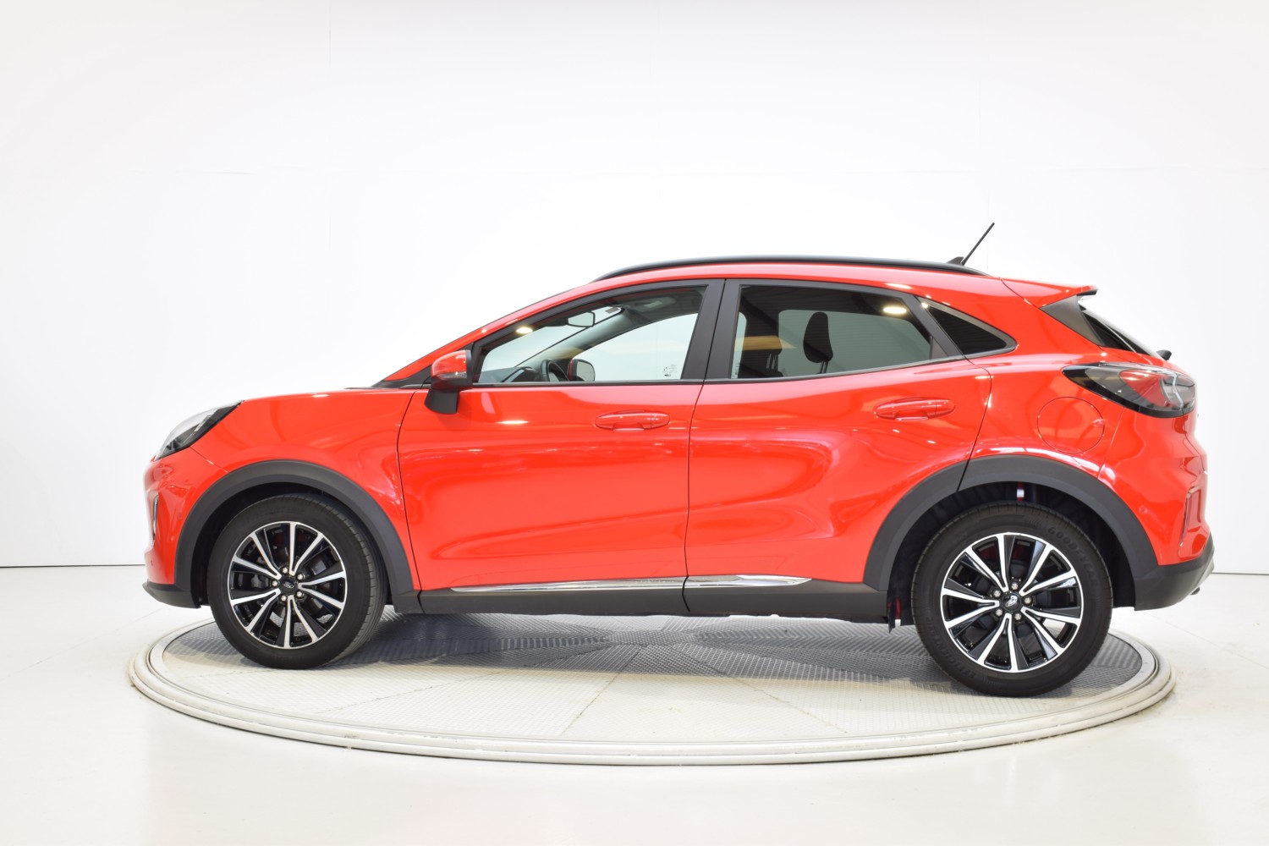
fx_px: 1533
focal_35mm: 44
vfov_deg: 30.8
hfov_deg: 45.0
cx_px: 634
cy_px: 423
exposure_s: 1/1.6
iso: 100
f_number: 14
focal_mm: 29
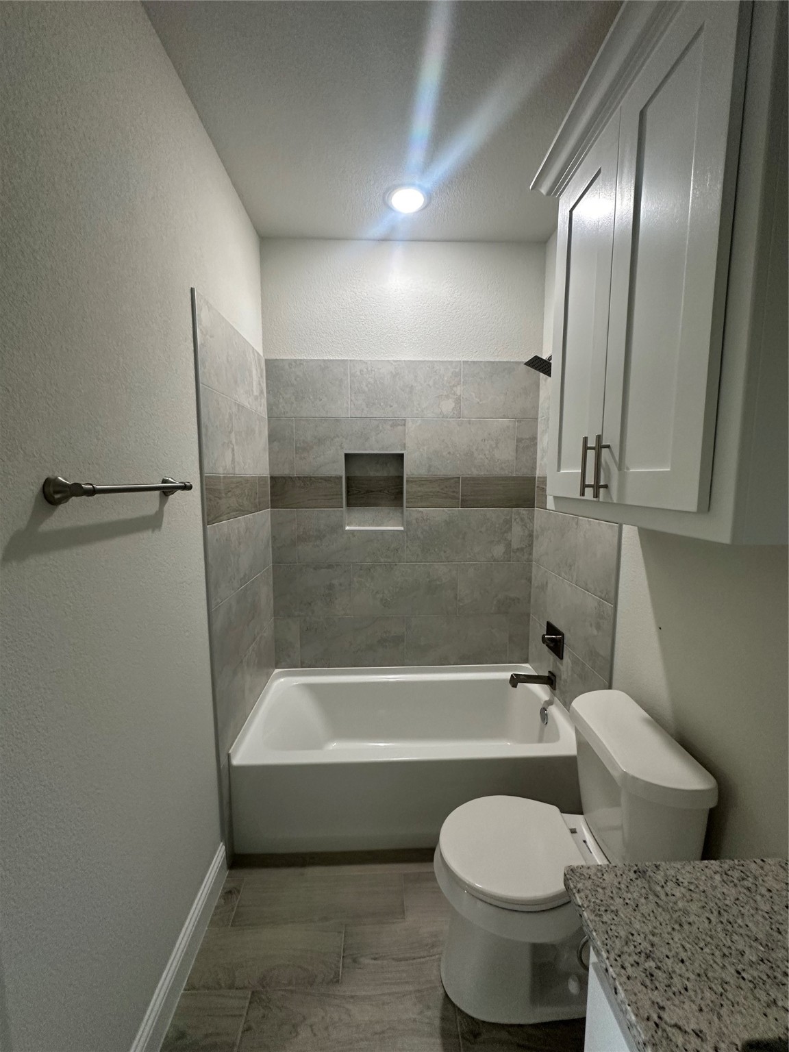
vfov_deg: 102.1
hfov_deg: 85.7
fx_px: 425
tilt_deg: -6.3
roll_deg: -0.6
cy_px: 526
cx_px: 394
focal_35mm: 14
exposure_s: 1/120
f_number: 2.2
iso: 250
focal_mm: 2.22
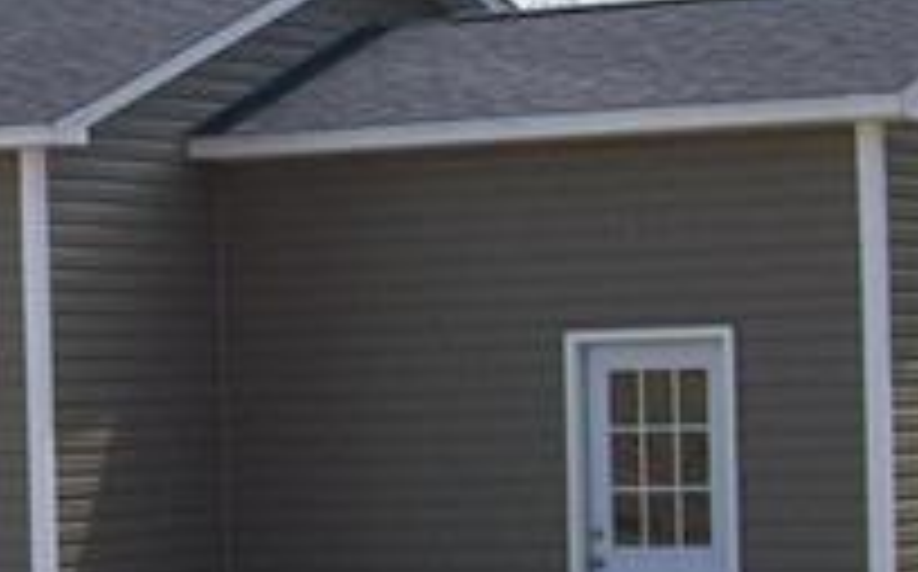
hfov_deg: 13.3
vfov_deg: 8.7
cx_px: -369
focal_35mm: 150
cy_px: 297
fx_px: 3749
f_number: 4.8
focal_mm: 6
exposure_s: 1/415
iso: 80
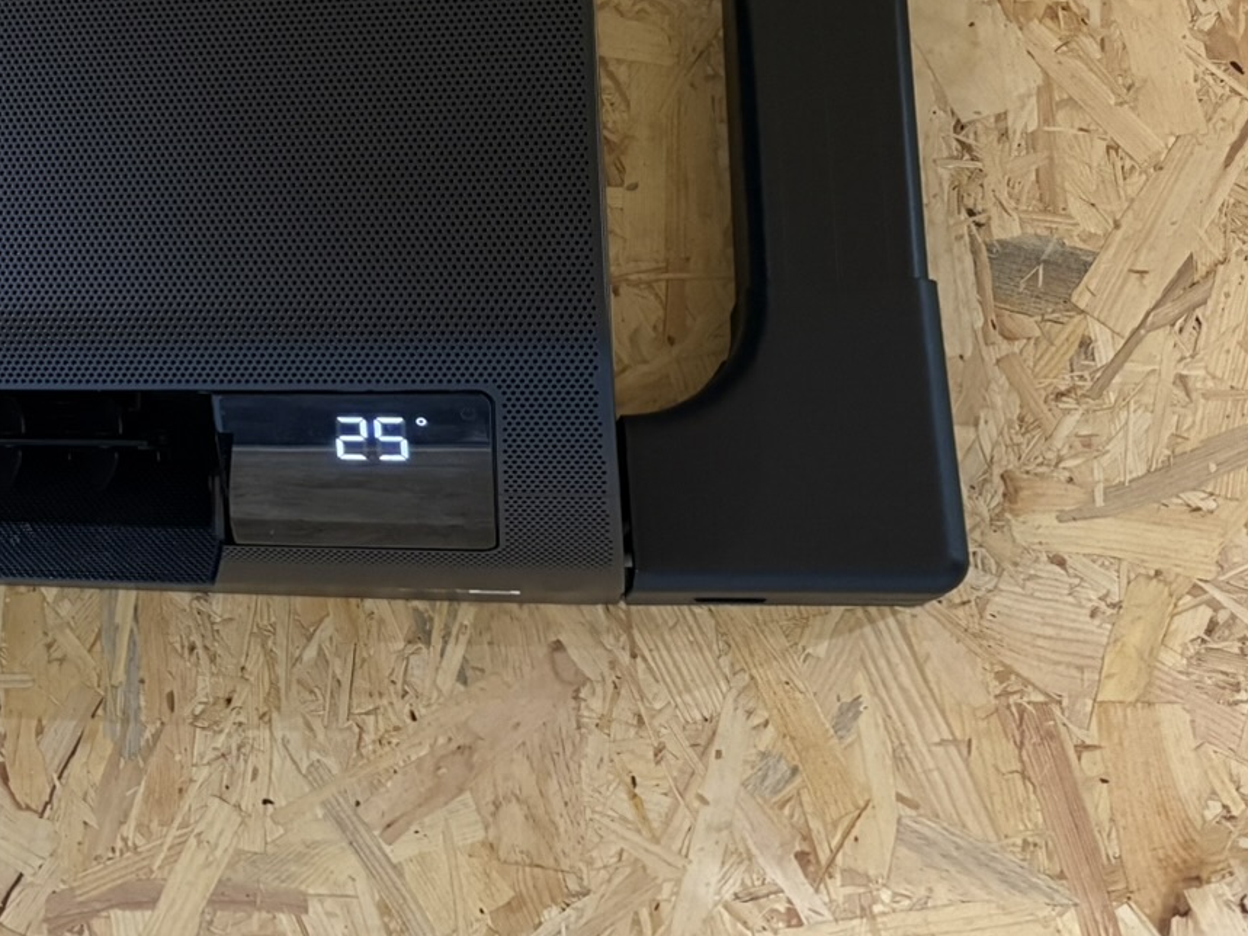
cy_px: 145
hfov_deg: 28.0
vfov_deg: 23.2
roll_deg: -2.0
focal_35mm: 62
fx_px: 2235
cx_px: -176
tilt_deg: +15.8
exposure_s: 1/33
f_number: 1.6
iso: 400
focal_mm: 5.96
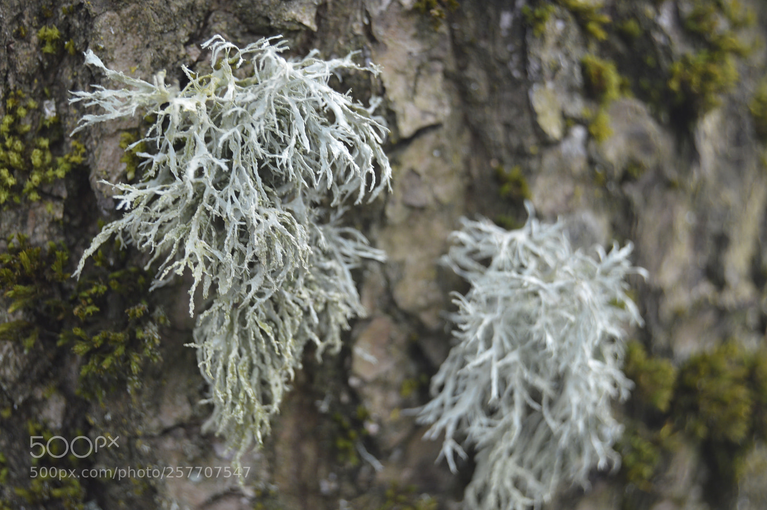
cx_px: 384
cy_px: 255
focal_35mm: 82
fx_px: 1756
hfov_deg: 24.6
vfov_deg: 16.5
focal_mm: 55
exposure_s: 1/125
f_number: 5.6
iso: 220
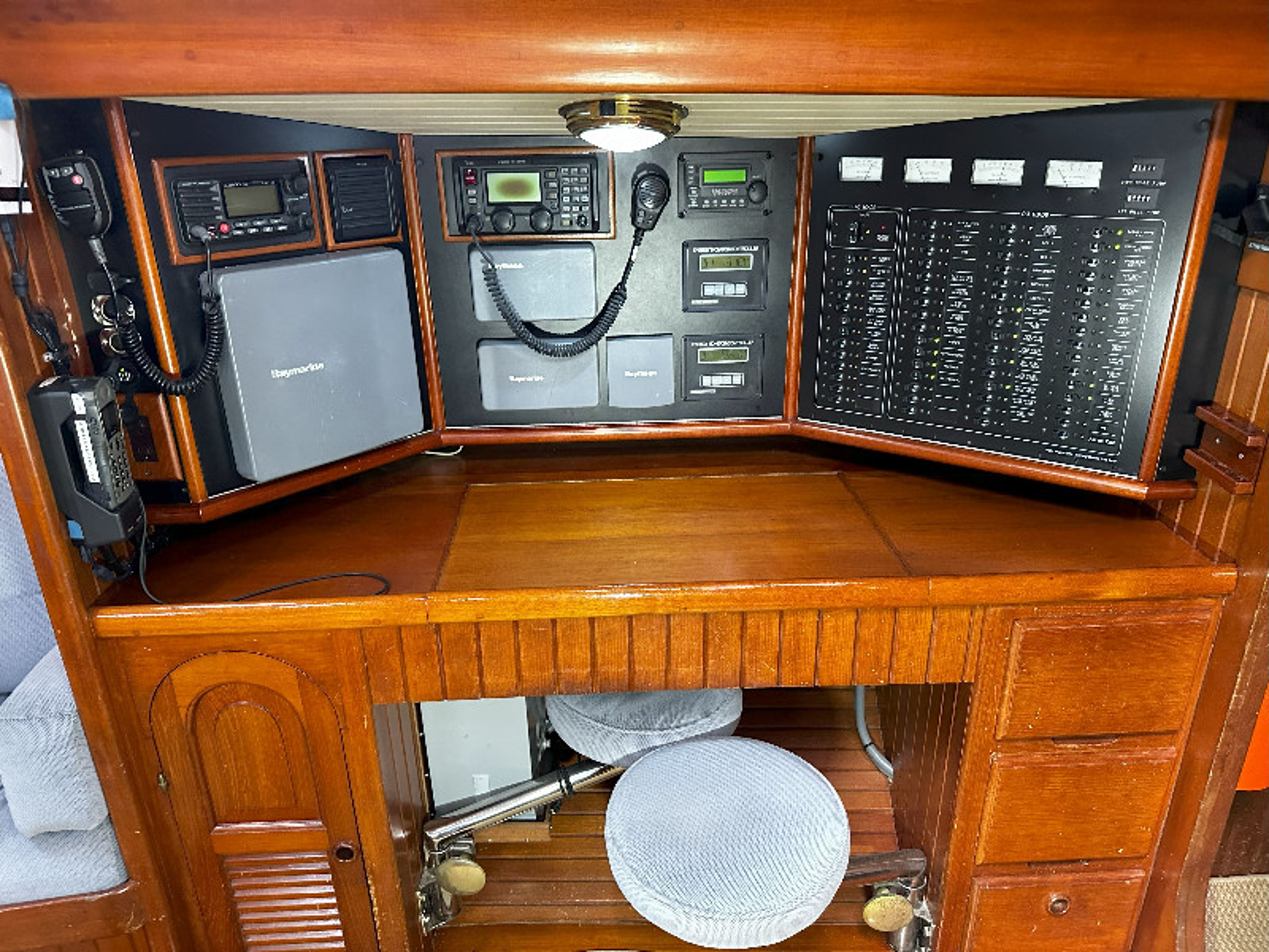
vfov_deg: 56.8
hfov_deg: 71.6
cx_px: 634
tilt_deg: -21.7
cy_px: 476
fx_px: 880
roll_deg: +2.0
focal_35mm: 24
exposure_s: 1/60
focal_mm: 6.86
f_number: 1.78
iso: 640
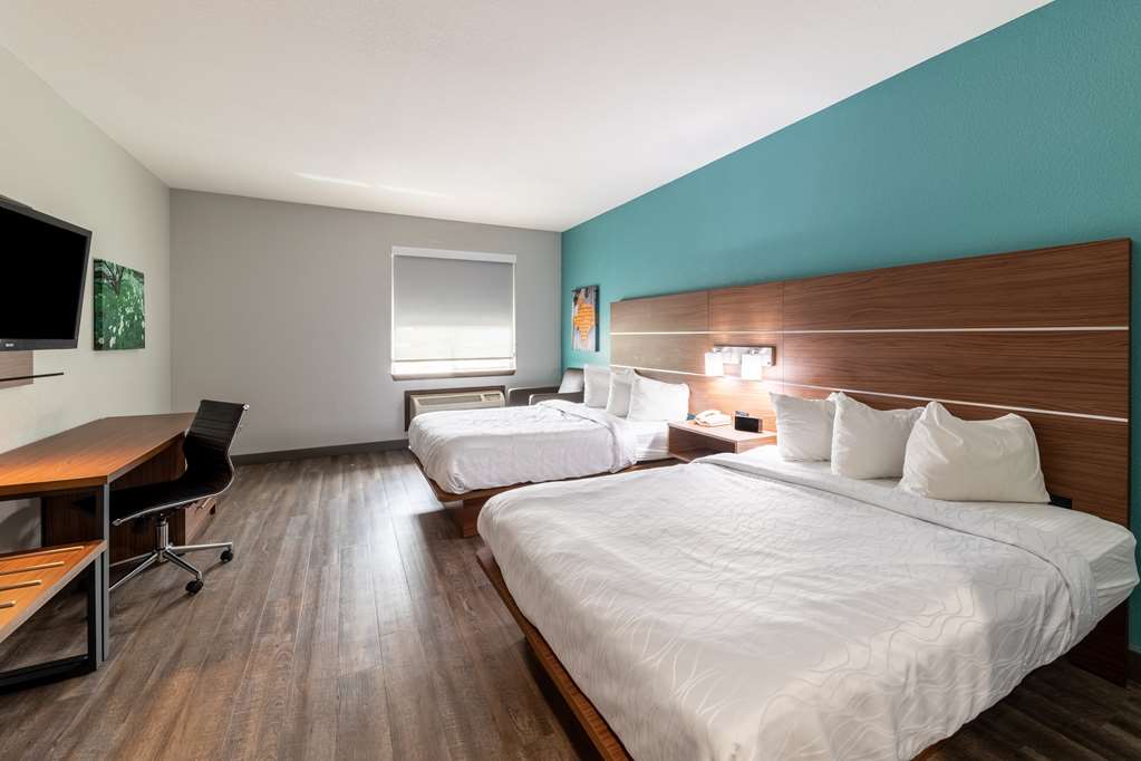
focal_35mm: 14
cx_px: 570
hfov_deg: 104.3
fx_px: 444
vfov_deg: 81.2
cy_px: 380
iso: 640
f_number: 8
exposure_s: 1/50
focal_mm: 14
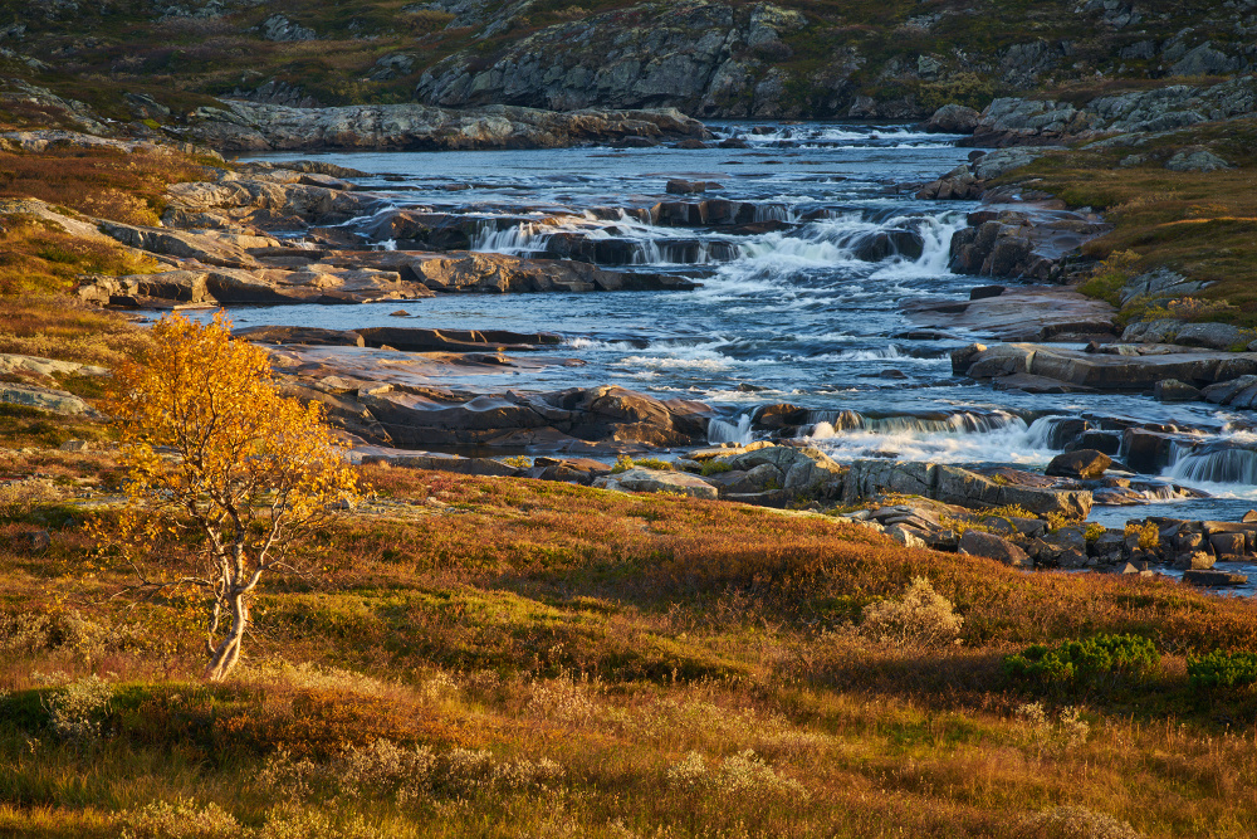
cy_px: 420
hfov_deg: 10.3
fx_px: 6984
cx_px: 628
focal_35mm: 200
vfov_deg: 6.9
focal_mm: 200
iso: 100
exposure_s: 1/10
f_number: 16
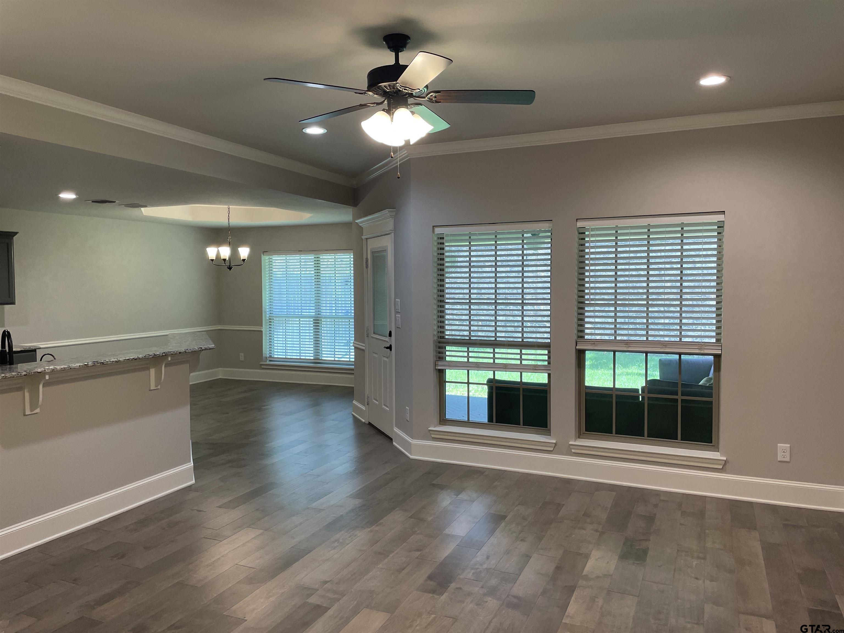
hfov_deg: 67.3
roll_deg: +0.7
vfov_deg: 53.1
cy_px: 316
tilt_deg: -2.6
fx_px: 634
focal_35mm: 26
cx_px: 422
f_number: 1.6
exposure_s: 1/120
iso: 100
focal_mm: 4.2
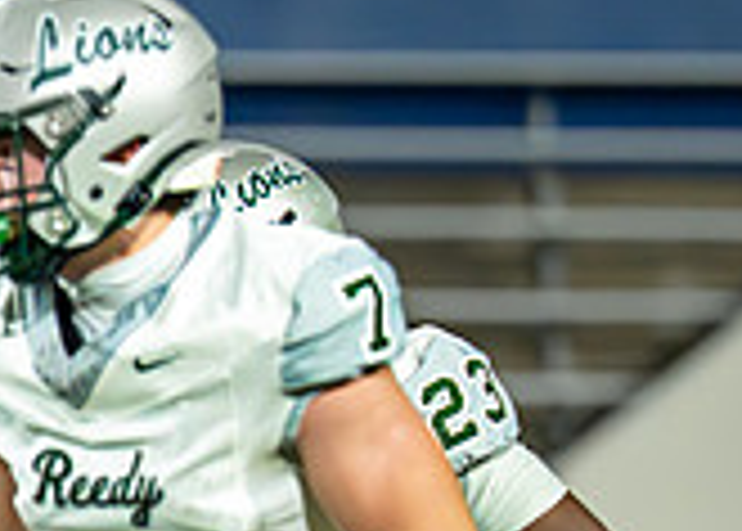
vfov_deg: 1.2
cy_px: 609
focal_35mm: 1219
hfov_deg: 1.7
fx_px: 25699
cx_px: -502
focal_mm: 185
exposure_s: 1/1600
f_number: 2.8
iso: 3200
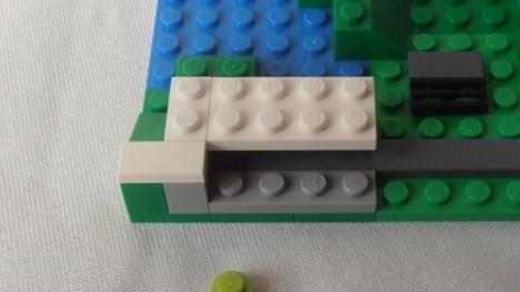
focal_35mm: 77
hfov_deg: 27.4
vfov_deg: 15.7
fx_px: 1062
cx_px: 340
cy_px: 188
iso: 80
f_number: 3.9
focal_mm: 6.61
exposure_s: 1/160
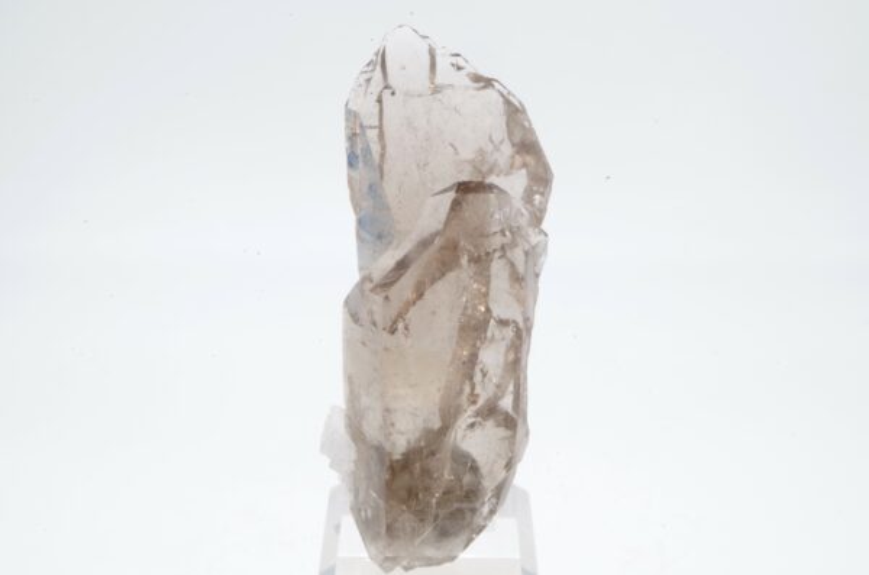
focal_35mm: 64
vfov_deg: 21.1
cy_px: 288
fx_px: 1541
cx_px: 434
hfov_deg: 31.5
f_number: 5.6
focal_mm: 42.5
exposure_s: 1/3.33
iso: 100
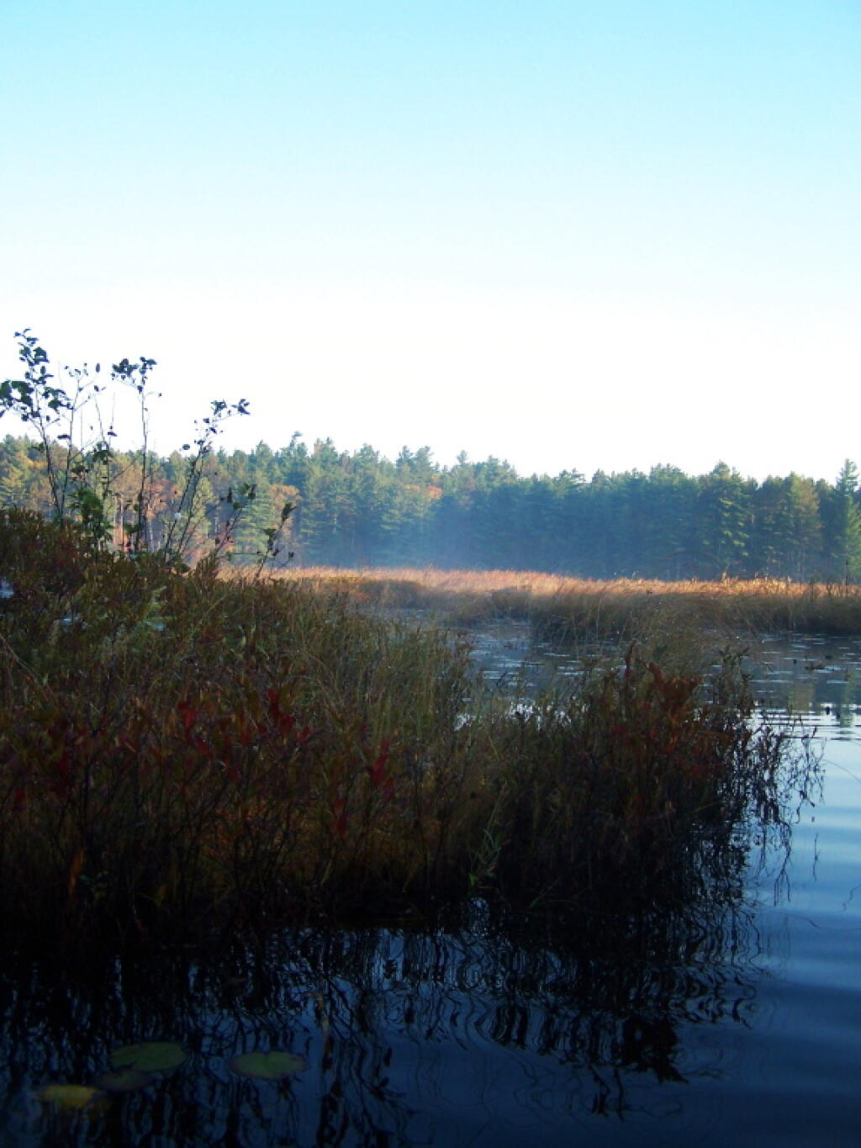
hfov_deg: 37.7
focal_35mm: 38
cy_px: 574
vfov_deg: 49.0
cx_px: 430
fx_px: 1260
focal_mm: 6.3
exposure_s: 1/320
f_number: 2.8
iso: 80
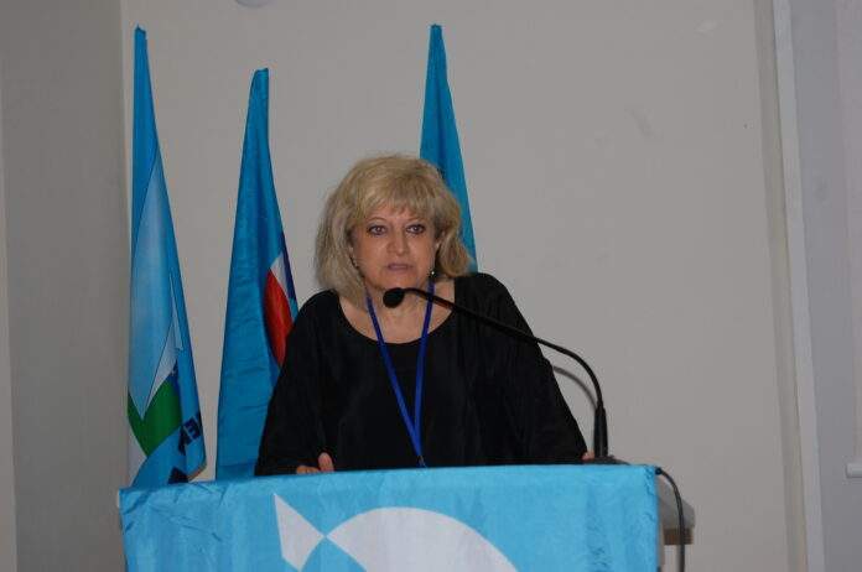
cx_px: 431
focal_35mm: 78
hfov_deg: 26.0
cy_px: 286
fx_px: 1865
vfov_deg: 17.4
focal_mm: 52
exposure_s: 1/60
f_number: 5.6
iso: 400
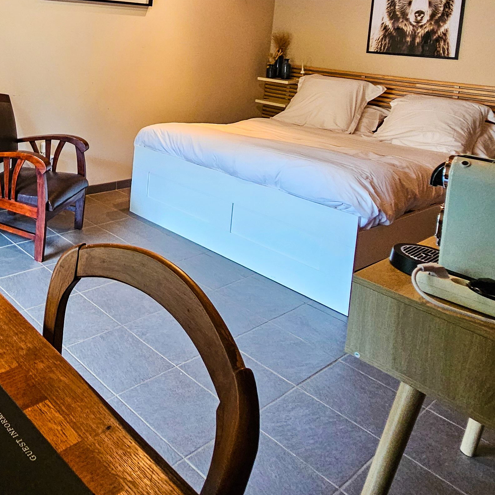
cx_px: 55
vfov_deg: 50.4
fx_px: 469
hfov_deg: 49.9
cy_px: 65
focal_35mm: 29
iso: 320
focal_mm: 2.2
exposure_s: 1/50
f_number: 2.2
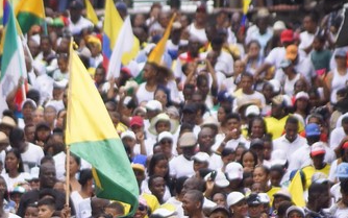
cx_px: 14
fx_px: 6945
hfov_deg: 2.9
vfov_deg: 1.8
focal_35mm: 732
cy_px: 229
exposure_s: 1/1000
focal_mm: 200
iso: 500
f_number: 5.6
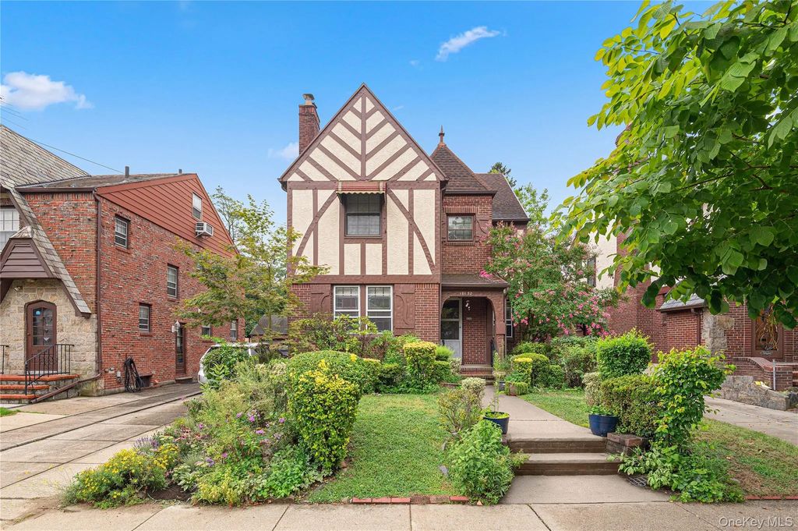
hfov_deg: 96.8
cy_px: 266
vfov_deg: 73.7
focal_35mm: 16
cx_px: 399
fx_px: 354
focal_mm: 16
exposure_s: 1/30
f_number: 8
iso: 100
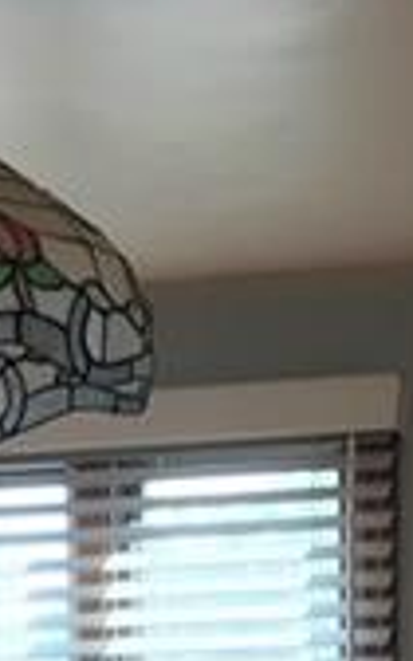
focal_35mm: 141
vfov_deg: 13.5
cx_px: 216
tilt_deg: -6.1
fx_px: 2539
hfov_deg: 9.3
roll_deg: +0.0
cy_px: 1133
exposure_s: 1/120
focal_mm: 3.99
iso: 32
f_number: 1.8
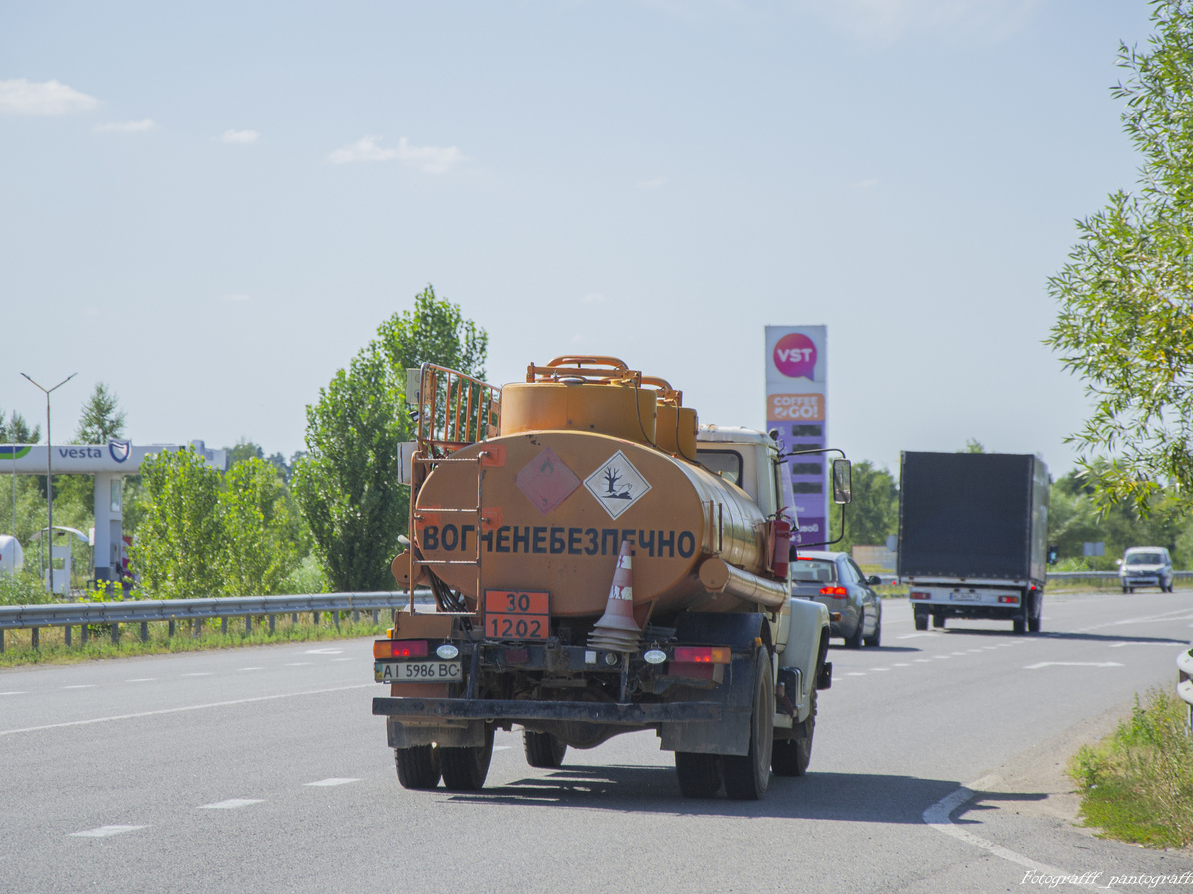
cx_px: 549
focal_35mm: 160
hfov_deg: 12.4
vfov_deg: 9.3
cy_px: 449
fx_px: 5513
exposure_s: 1/500
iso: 200
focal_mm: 98
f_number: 5.6
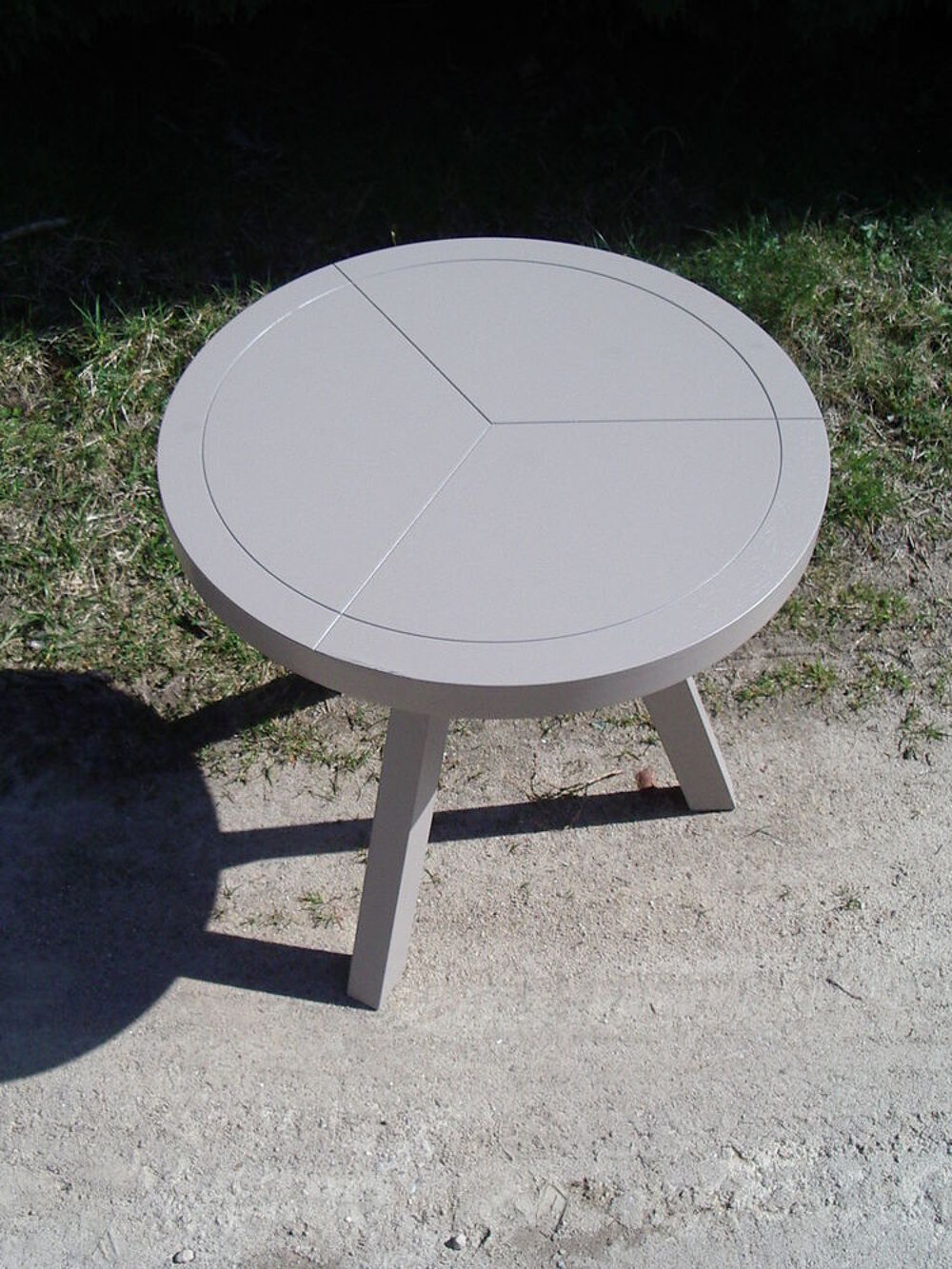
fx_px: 1393
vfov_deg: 49.0
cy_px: 634
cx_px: 476
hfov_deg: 37.7
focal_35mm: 38
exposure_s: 1/800
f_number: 4.8
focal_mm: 5.8
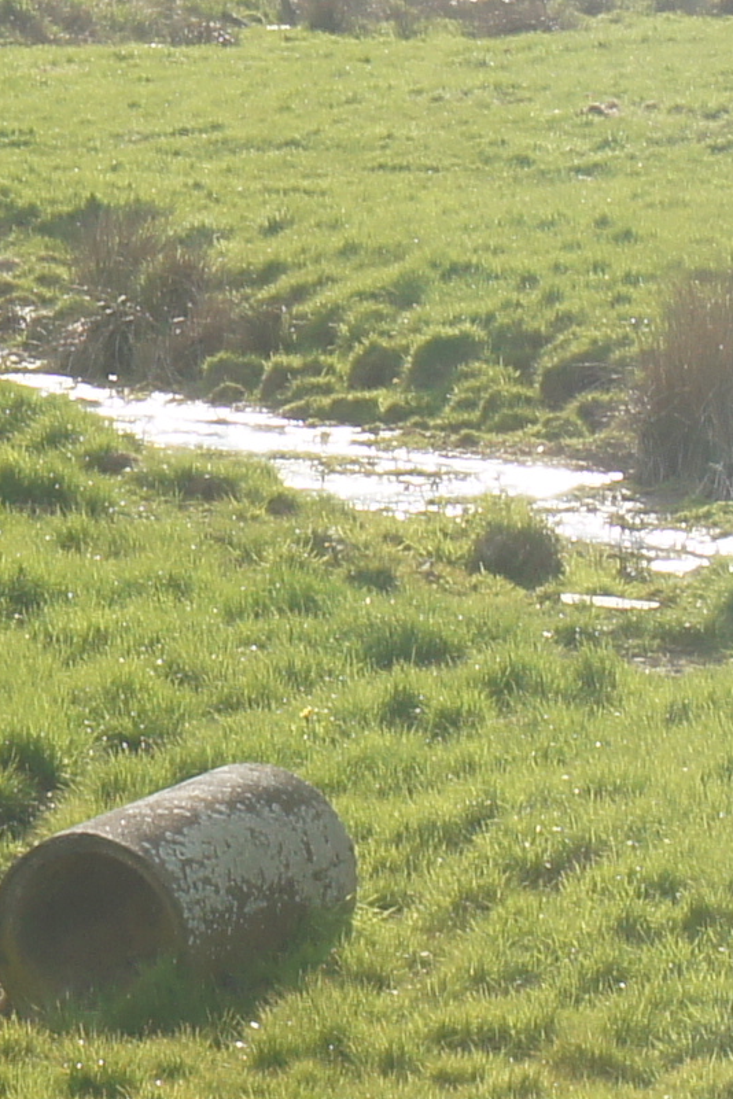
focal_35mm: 430
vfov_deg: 4.8
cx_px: -255
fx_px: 13132
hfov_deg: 3.2
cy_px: 454
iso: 100
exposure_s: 1/100
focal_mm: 50
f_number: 11
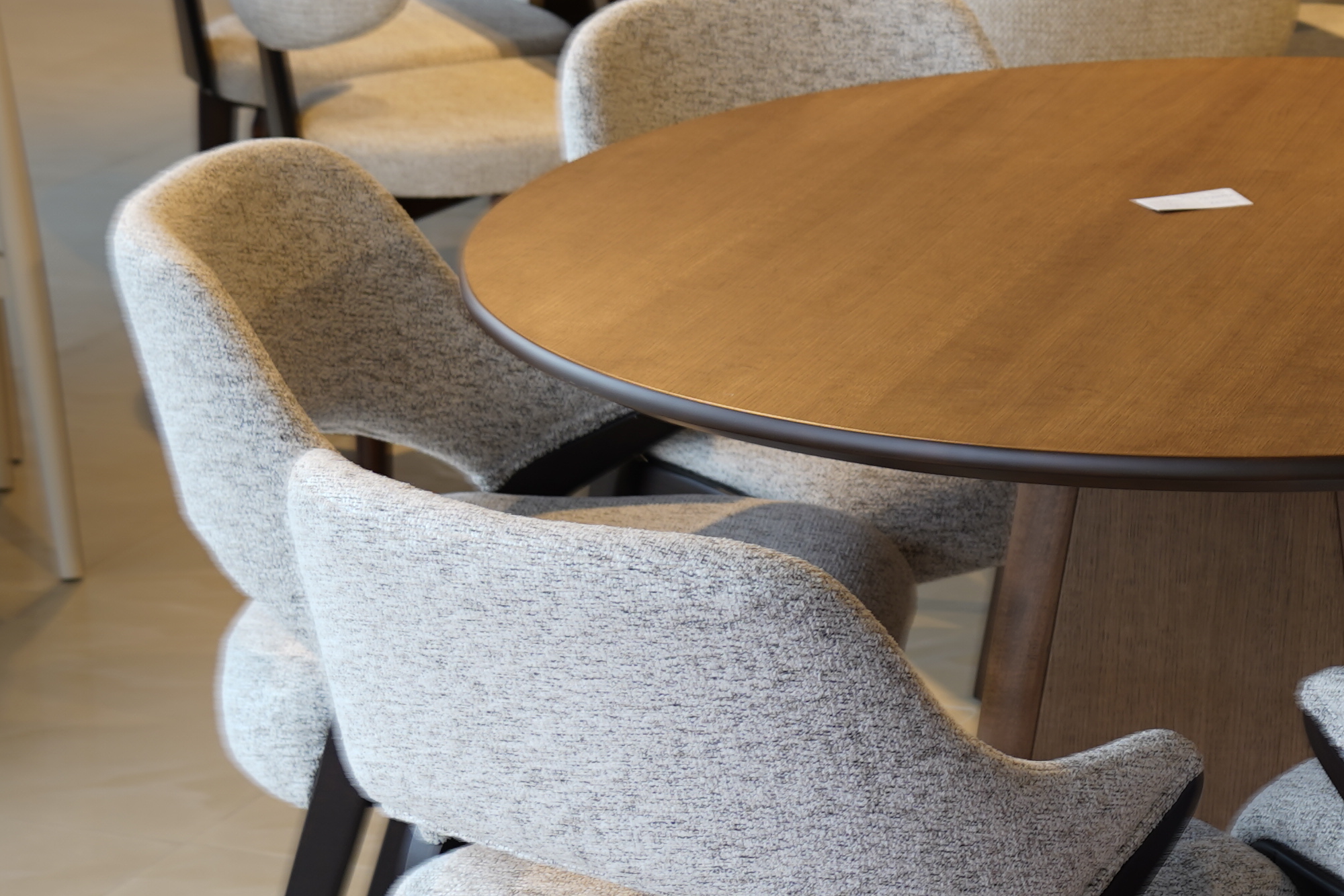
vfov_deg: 13.0
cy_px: 499
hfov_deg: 18.9
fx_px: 3919
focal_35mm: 105
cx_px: 1354
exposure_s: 1/13
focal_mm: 35
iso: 50
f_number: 5
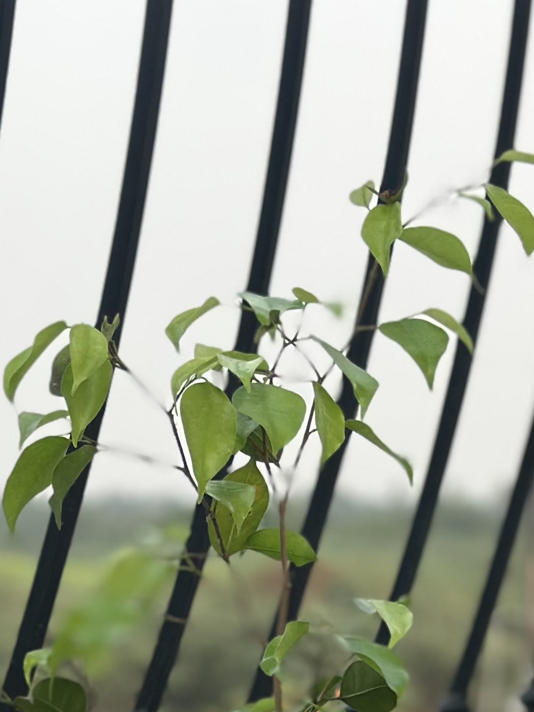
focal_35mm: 146
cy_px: 983
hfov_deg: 10.2
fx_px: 3004
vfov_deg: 13.0
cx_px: 287
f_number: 1.78
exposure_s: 1/590
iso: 80
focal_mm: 6.86
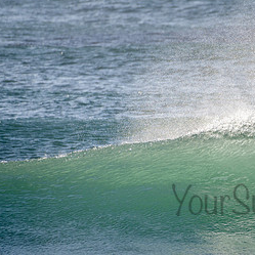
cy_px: 202
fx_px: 10093
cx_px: 335
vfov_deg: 1.4
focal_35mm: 1211
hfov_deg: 1.4
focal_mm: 500
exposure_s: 1/1250
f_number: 5.6
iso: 125
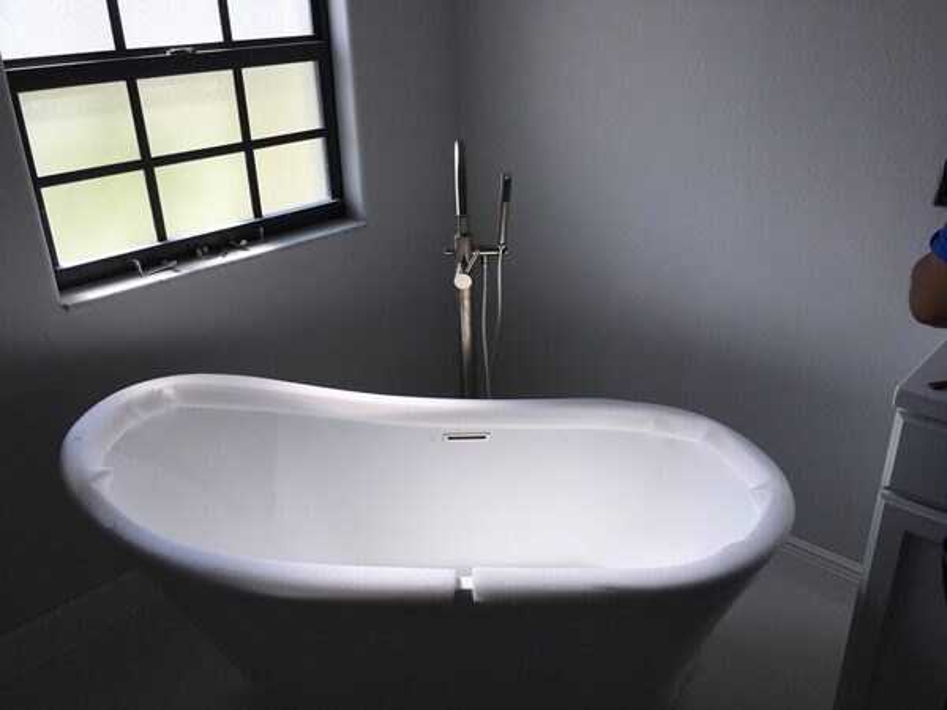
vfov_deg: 48.2
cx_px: 474
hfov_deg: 61.7
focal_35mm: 29
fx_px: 793
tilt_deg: -24.1
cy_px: 355
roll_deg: +1.8
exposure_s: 1/493
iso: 25
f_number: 2.2
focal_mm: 4.15
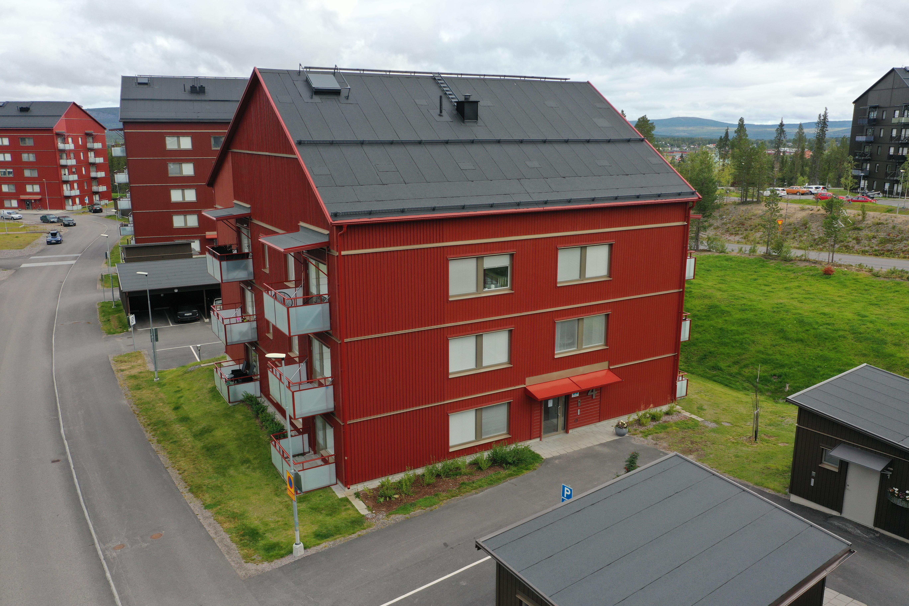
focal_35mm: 28
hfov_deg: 65.5
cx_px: 454
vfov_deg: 46.4
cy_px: 303
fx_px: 707
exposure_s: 1/200
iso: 100
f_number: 4.5
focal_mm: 10.26
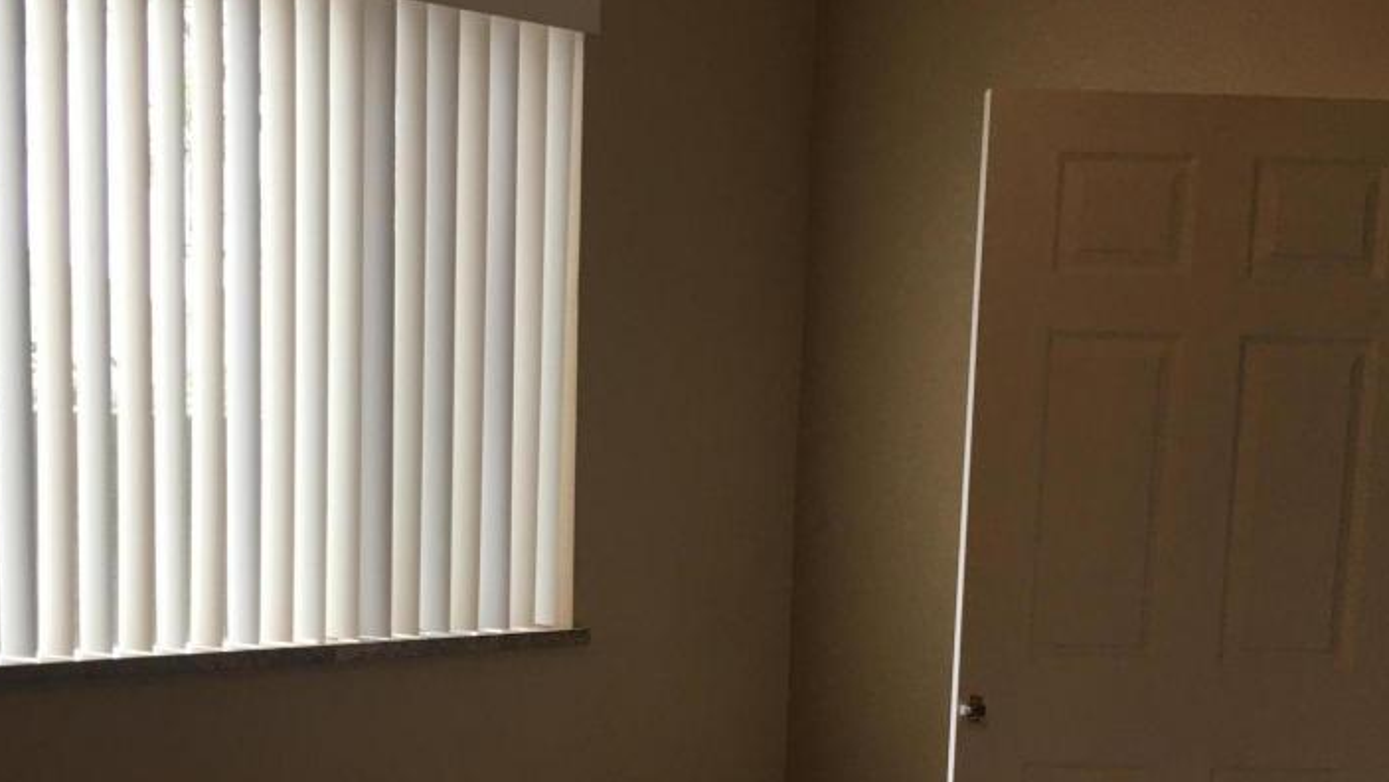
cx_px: 607
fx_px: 1695
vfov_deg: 25.5
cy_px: 642
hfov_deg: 44.5
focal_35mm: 46
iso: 25
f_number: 2.2
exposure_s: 1/40
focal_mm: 4.15
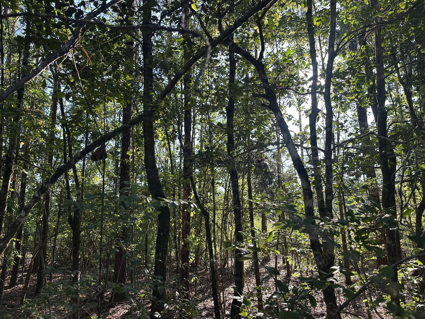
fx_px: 295
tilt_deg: +11.7
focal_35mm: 24
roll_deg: +0.8
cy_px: 160
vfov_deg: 56.8
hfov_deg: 71.6
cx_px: 212
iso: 80
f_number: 1.78
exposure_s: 1/389
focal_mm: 6.86
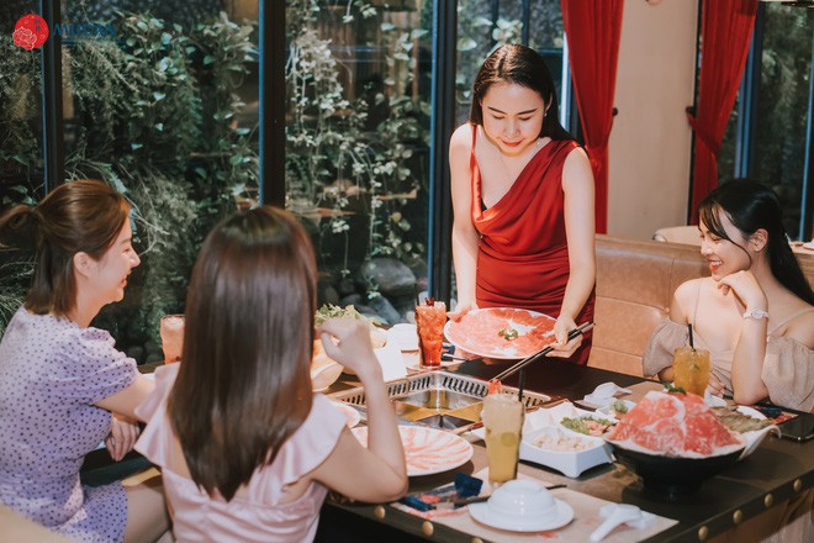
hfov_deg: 37.5
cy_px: 272
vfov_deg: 25.5
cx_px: 407
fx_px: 1198
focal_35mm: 53
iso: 800
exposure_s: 1/125
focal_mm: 35
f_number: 2.2
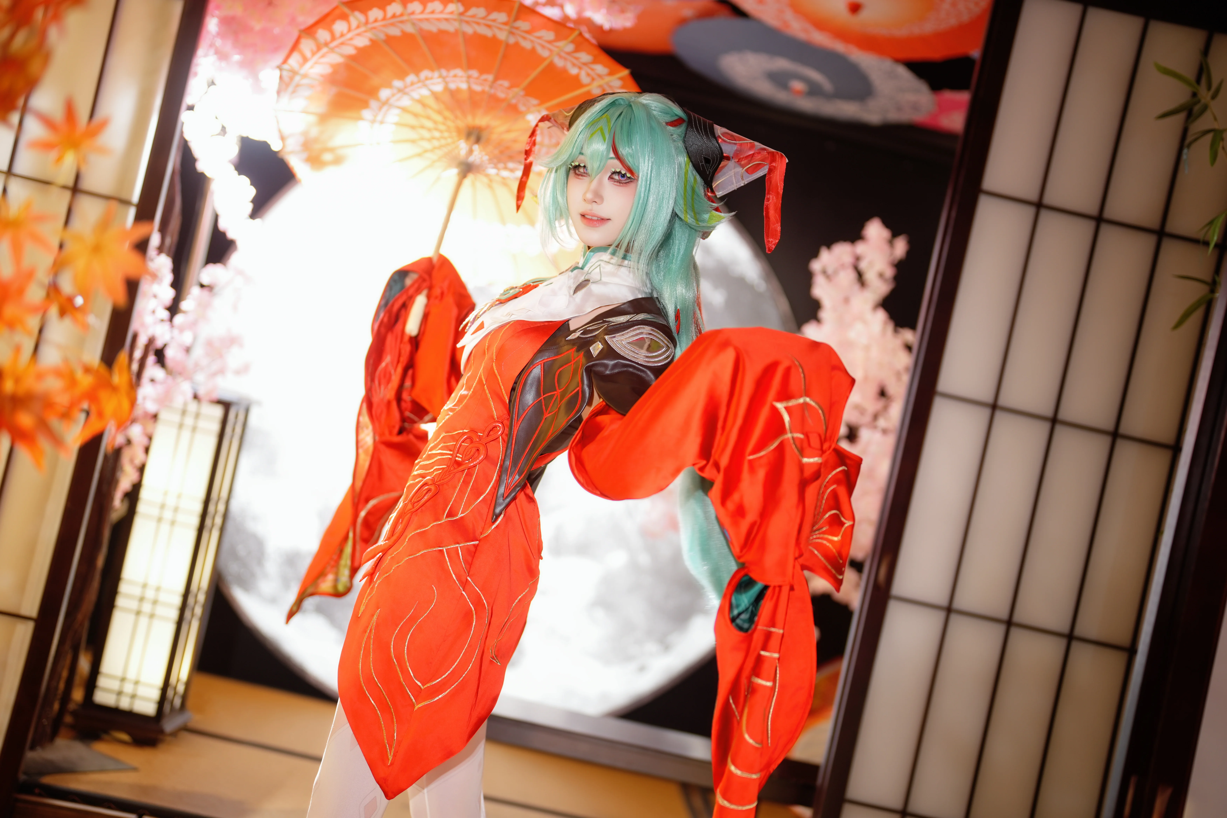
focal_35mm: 50
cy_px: 409
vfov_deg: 27.0
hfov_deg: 39.6
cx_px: 614
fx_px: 1704
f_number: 1.3
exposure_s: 1/200
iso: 200
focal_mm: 50
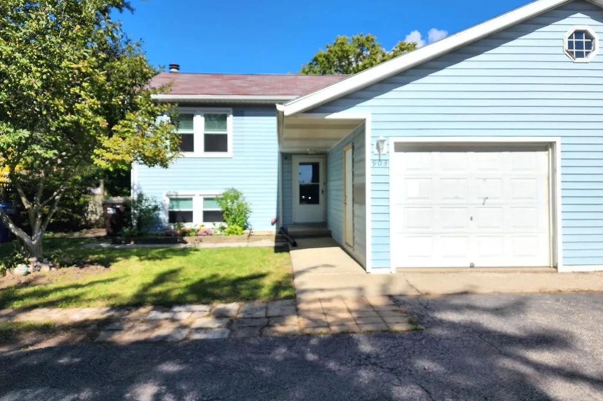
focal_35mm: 24
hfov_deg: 73.8
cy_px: 180
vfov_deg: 53.0
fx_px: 402
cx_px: 302
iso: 12
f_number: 1.8
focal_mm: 6.4
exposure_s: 1/1746
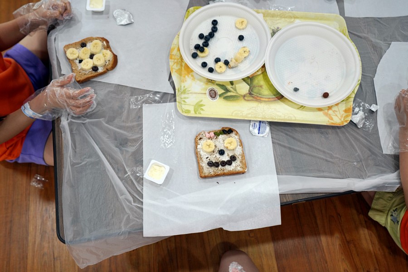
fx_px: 397
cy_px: 136
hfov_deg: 54.4
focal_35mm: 35
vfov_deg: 37.9
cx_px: 204
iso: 800
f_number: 4
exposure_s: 1/160
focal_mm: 35
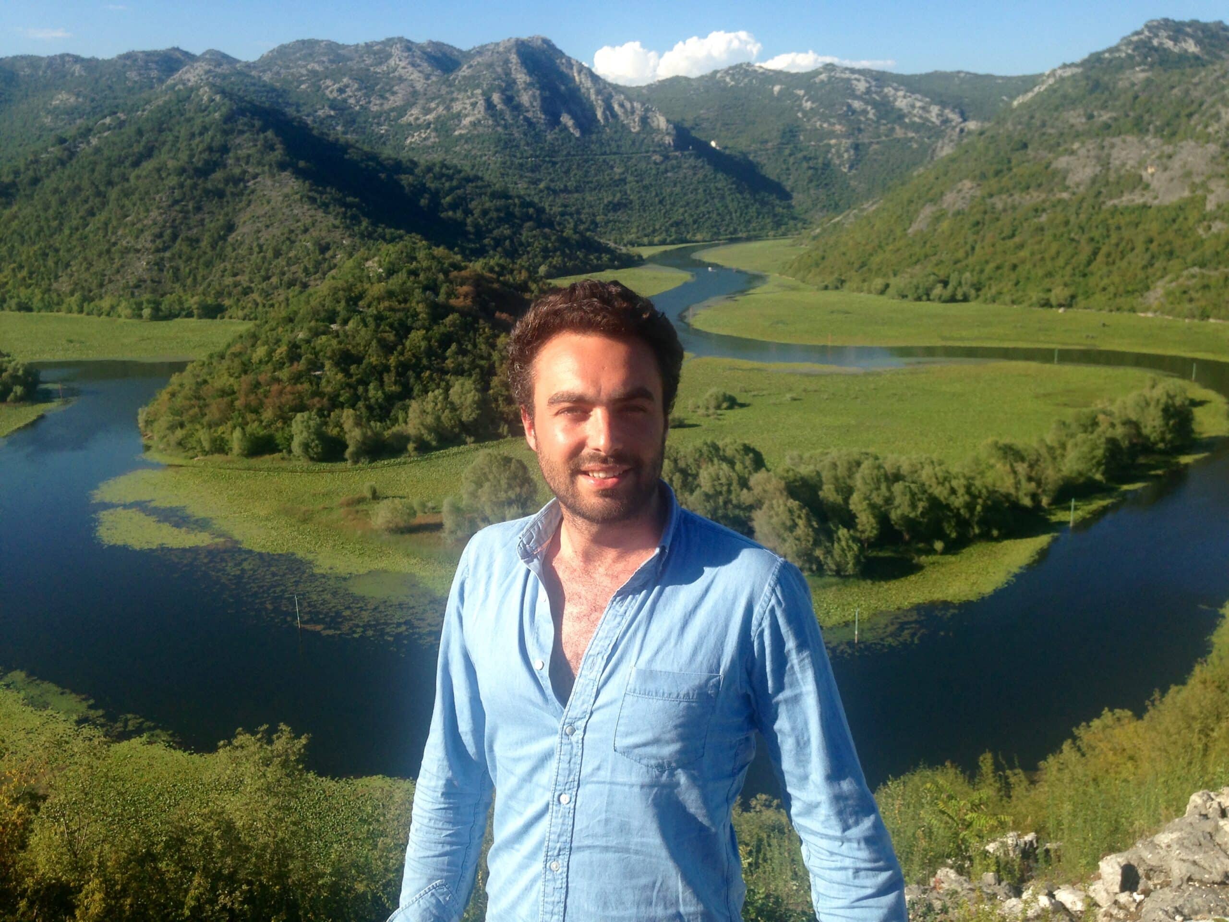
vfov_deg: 42.9
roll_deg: +1.8
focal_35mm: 33
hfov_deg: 55.4
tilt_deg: -13.9
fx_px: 1172
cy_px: 461
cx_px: 614
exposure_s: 1/1043
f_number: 2.4
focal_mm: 4.12
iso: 50
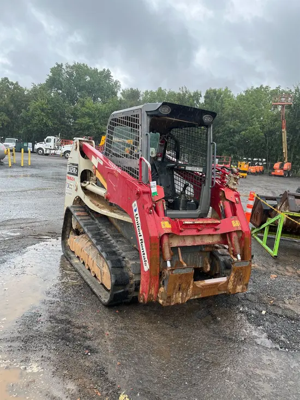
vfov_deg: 67.3
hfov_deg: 53.1
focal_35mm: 26
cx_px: 150
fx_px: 300
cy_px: 200
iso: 50
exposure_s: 1/331
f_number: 1.6
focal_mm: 5.1
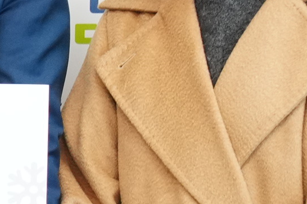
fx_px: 3309
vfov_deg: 3.5
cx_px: -471
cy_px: 272
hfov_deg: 5.1
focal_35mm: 388
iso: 1600
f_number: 5.6
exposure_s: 1/160
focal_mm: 49
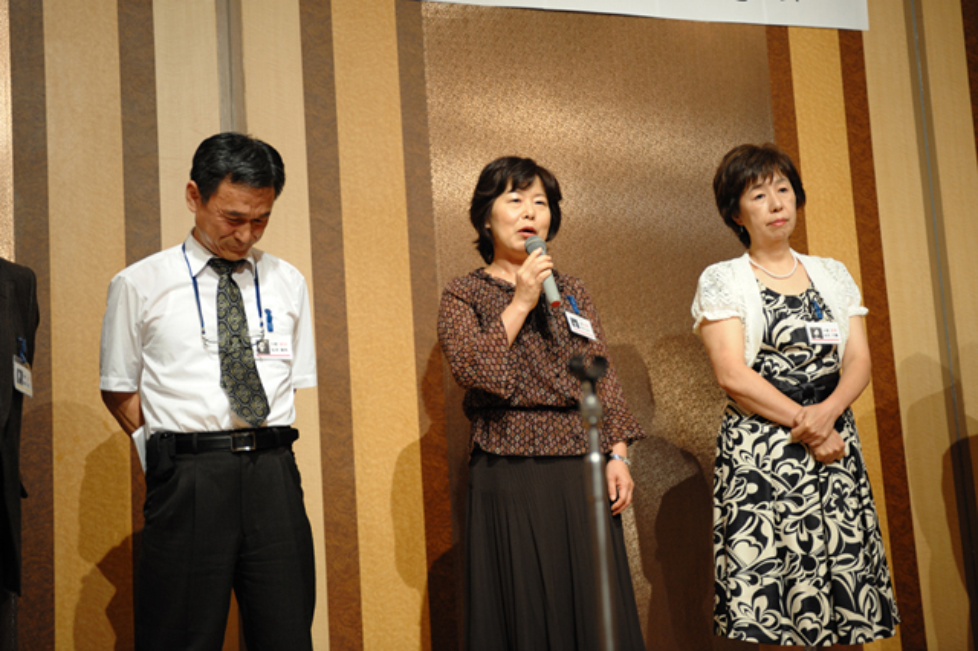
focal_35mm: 50
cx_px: 489
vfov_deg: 27.0
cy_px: 326
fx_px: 1358
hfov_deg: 39.6
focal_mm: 50
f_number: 2.8
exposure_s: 1/125
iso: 1400
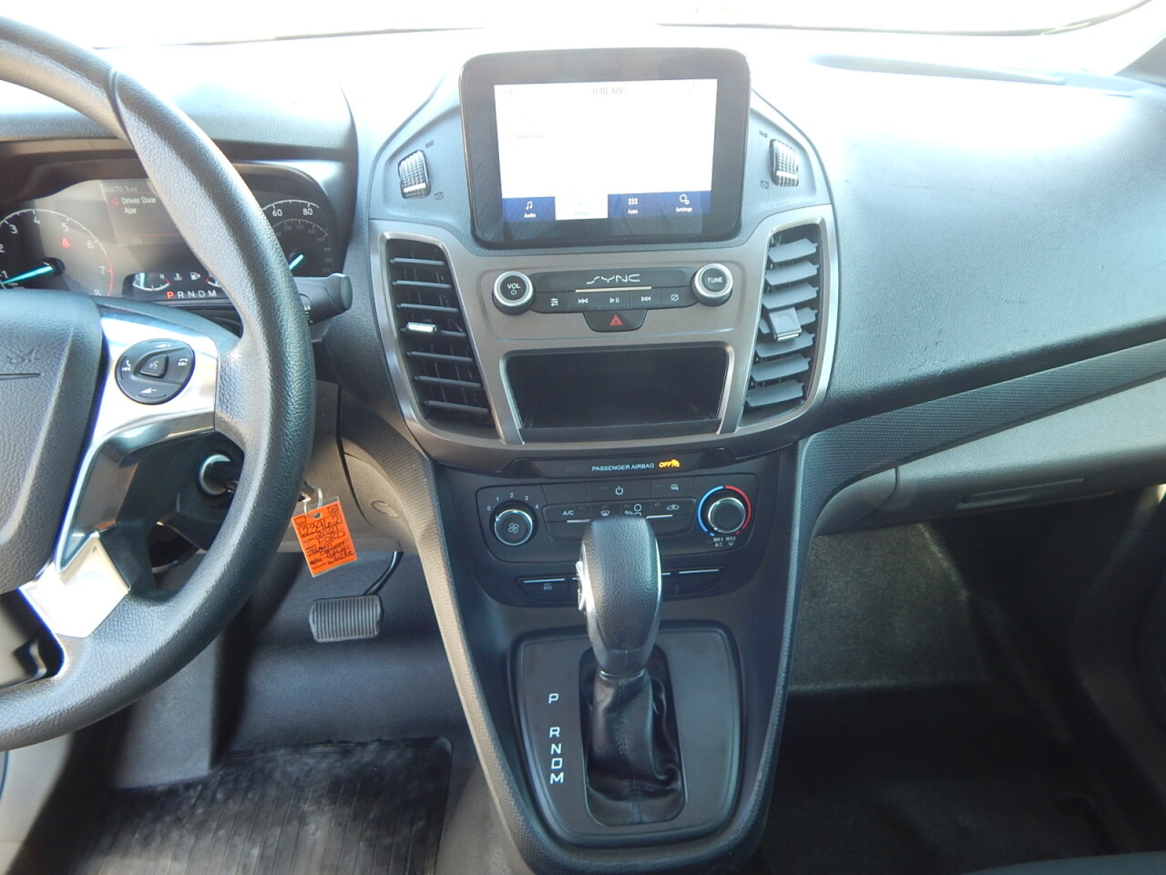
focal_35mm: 22
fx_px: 741
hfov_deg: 76.4
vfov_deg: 61.1
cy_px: 438
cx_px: 583
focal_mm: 4
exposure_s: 1/30
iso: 125
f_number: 3
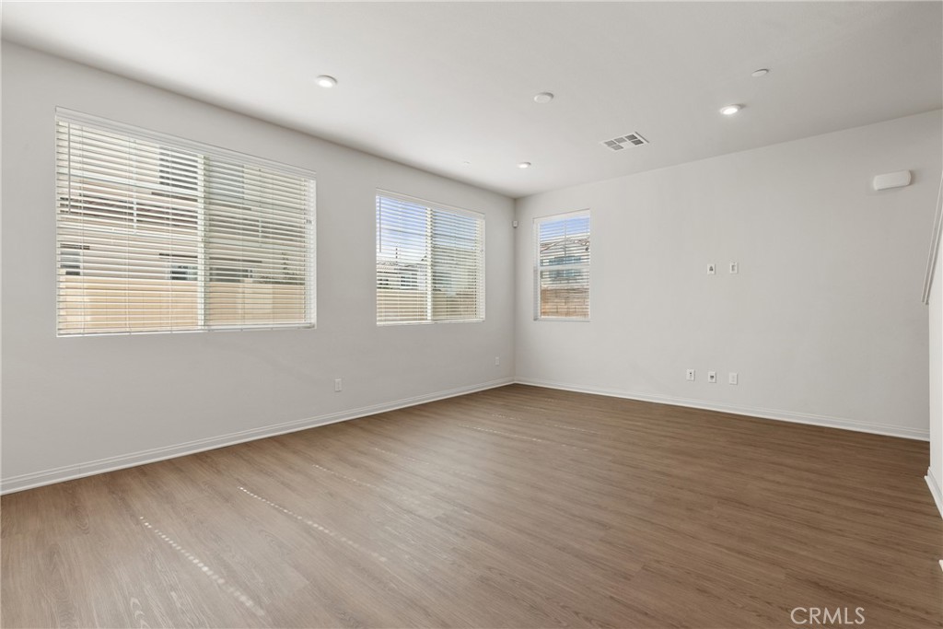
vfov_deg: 73.8
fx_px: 419
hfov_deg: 96.7
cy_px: 314
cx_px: 472
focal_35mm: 16
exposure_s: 1/60
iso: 320
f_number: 9
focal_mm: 16
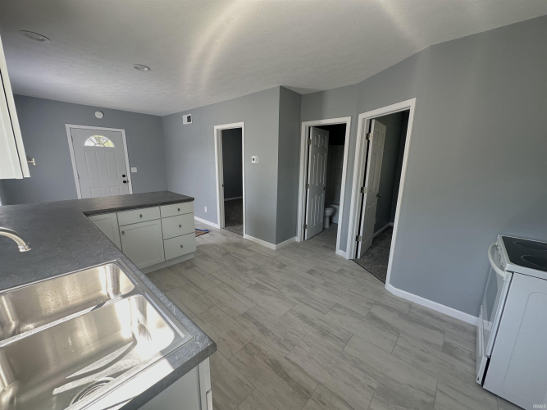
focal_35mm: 14
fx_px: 221
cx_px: 274
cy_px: 205
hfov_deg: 102.1
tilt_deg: -11.8
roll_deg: -1.4
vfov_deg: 85.7
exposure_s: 1/99
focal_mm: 2.22
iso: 100
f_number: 2.2
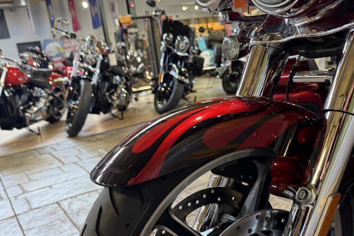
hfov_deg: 55.8
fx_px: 334
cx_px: 177
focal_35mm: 34
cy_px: 171
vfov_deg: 38.1
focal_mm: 6.76
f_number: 1.78
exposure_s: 1/60
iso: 160
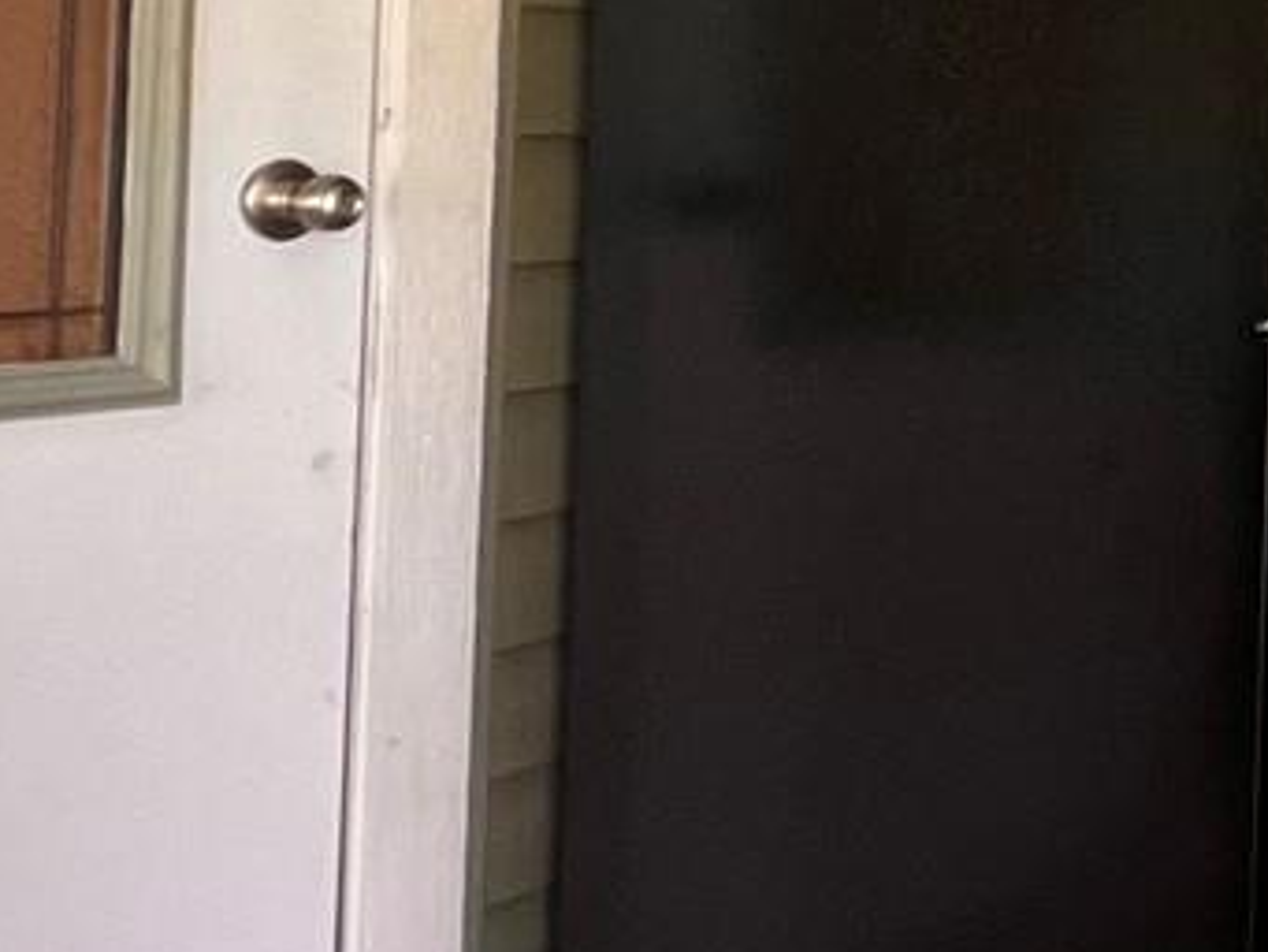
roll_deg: -1.9
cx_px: 2157
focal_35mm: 61
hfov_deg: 22.3
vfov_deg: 23.4
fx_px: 2235
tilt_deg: +0.4
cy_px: 78
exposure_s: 1/99
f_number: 1.8
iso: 160
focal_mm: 1.57
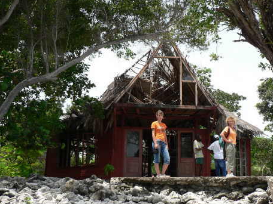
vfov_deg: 28.6
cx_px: 169
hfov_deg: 37.3
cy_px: 103
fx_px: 402
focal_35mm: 51
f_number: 4
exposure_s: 1/400
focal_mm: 7
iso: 64
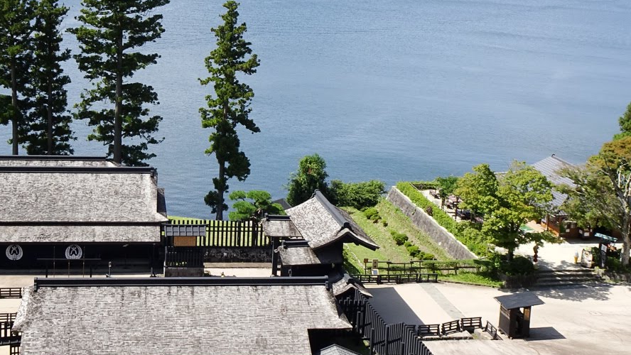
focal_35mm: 53
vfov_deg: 22.5
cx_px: 244
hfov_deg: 39.0
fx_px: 887
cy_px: 97
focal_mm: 5.09
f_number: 5
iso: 80
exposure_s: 1/200
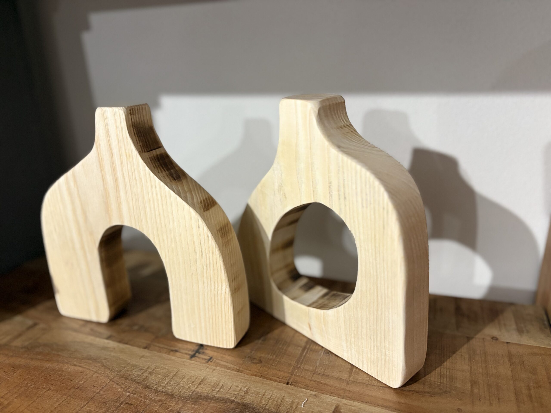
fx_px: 414
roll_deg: +2.7
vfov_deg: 53.1
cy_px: 206
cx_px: 276
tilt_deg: -19.0
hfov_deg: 67.3
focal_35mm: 26
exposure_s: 1/40
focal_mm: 5.96
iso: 400
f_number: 1.6
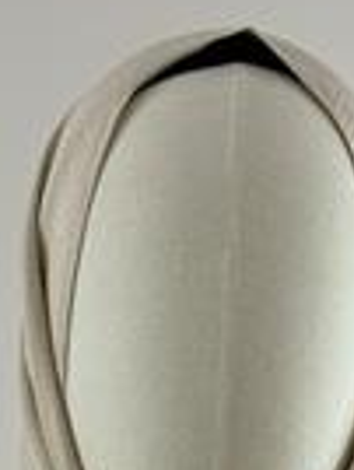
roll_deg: -0.7
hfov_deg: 7.8
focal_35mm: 191
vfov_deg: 9.8
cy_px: 830
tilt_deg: +0.9
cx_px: 137
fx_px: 2596
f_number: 1.78
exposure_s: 1/50
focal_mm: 6.76
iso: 50
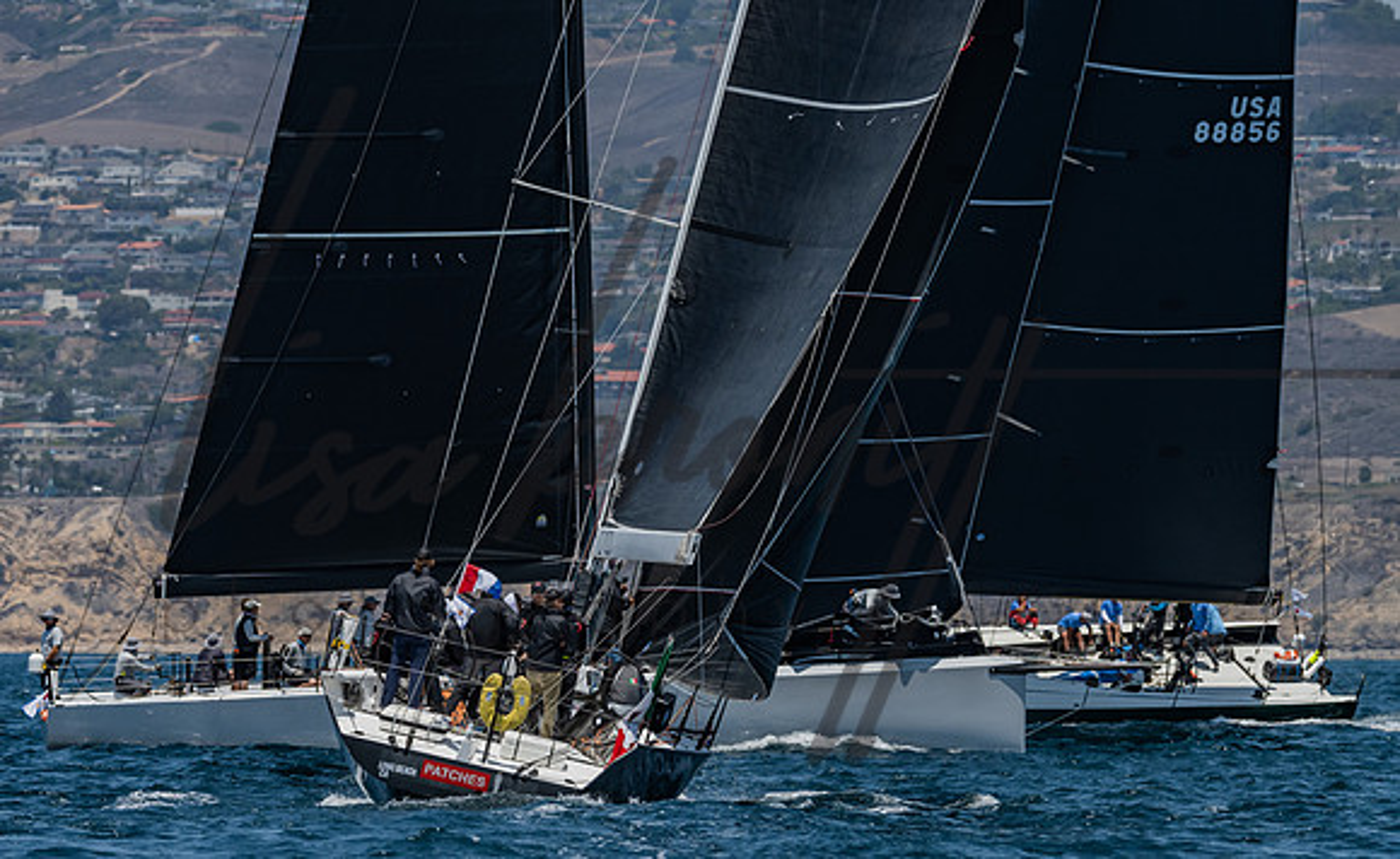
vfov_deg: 3.3
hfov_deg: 5.4
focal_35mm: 390
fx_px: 14787
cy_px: 483
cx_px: 899
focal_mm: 240
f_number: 5.6
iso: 320
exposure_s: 1/2000
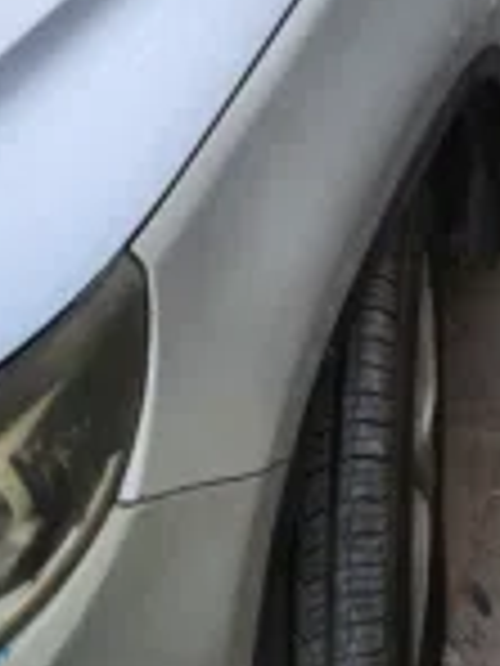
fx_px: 1194
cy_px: -108
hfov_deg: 23.4
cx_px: 117
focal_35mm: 62
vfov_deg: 27.8
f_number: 1.8
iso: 50
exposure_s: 1/180
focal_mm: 6.4
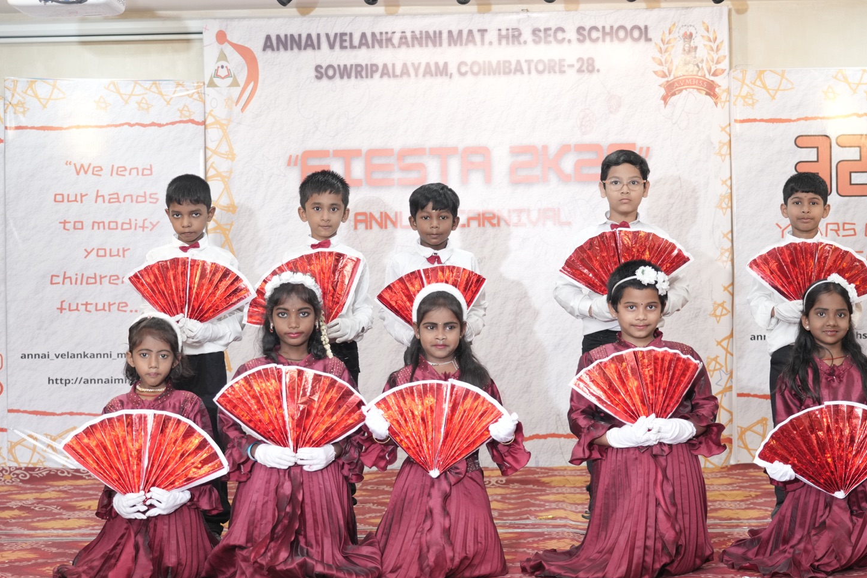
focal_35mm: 68
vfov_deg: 20.0
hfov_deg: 29.6
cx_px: 500
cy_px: 329
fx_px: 1638
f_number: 4
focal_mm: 51
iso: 800
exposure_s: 1/100
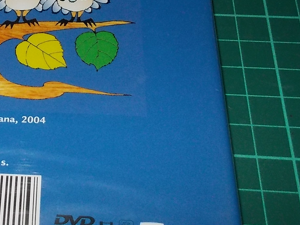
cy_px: 52
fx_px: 615
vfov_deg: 20.5
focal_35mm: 71
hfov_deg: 26.4
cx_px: 22
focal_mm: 4.1
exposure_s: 1/30
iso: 200
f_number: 3.3
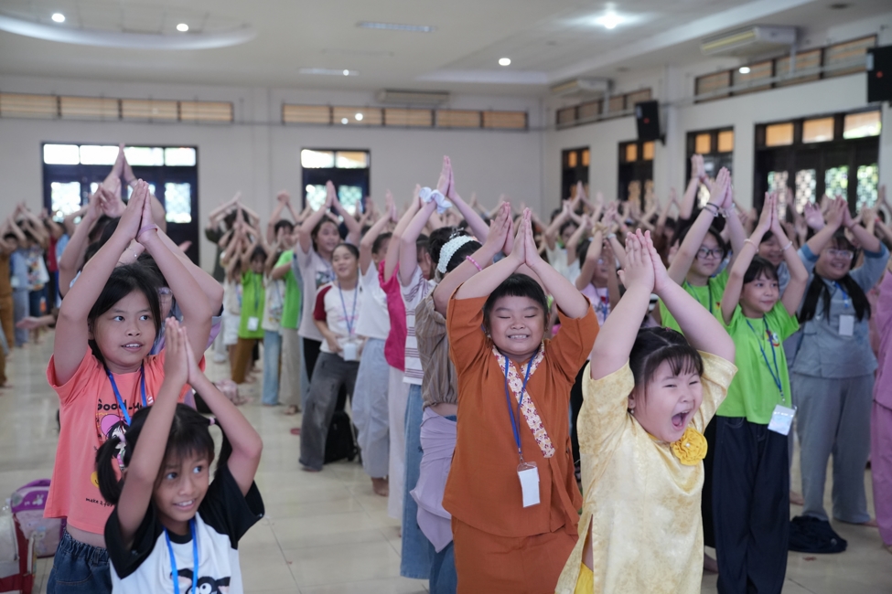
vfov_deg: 30.5
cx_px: 446
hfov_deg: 44.5
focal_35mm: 44
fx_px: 1090
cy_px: 297
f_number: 2.8
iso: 3200
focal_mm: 44
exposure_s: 1/250
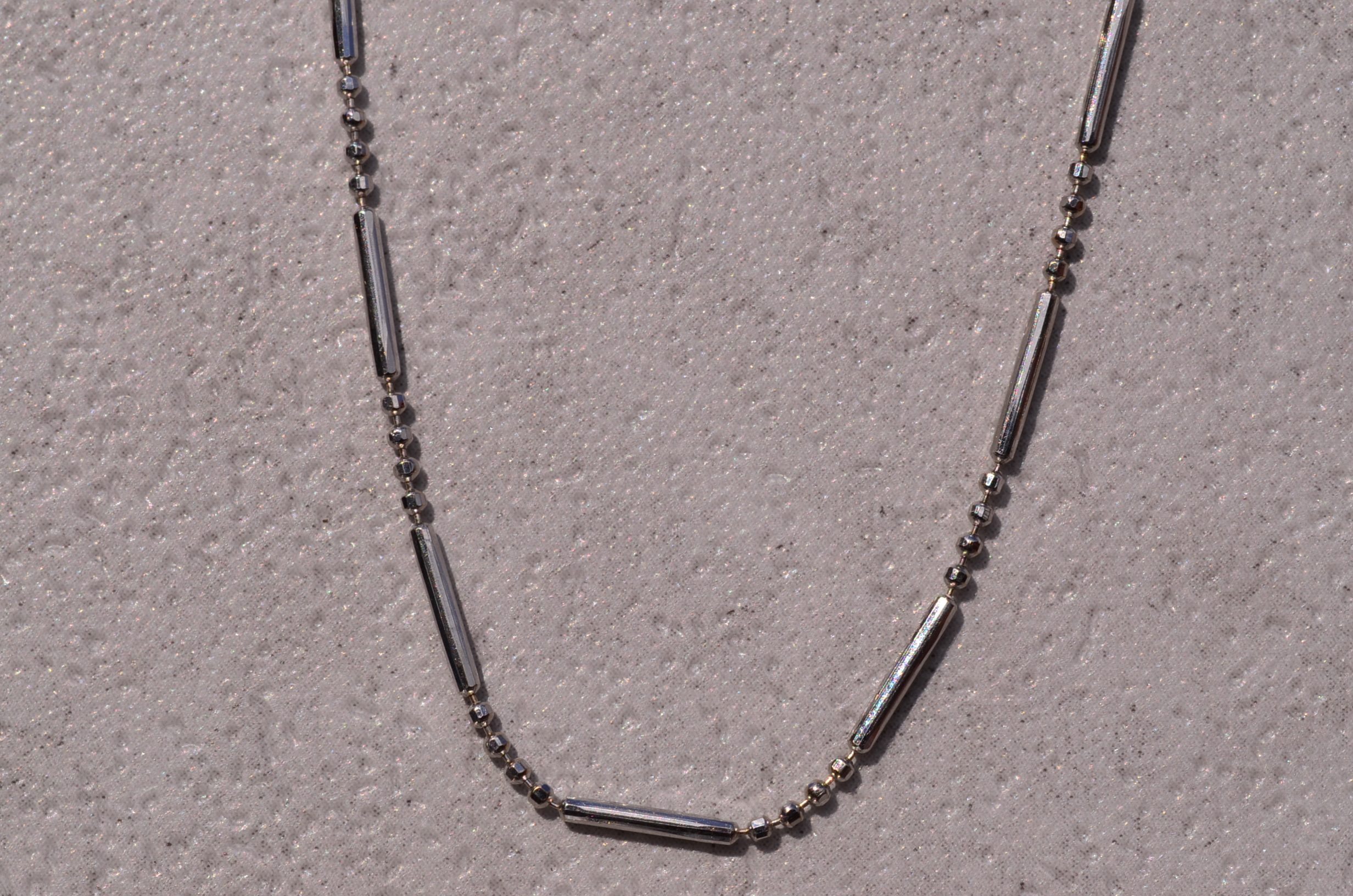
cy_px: 448
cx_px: 676
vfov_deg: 8.7
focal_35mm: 158
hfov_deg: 13.1
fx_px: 5907
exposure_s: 1/200
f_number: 22
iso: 125
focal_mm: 105
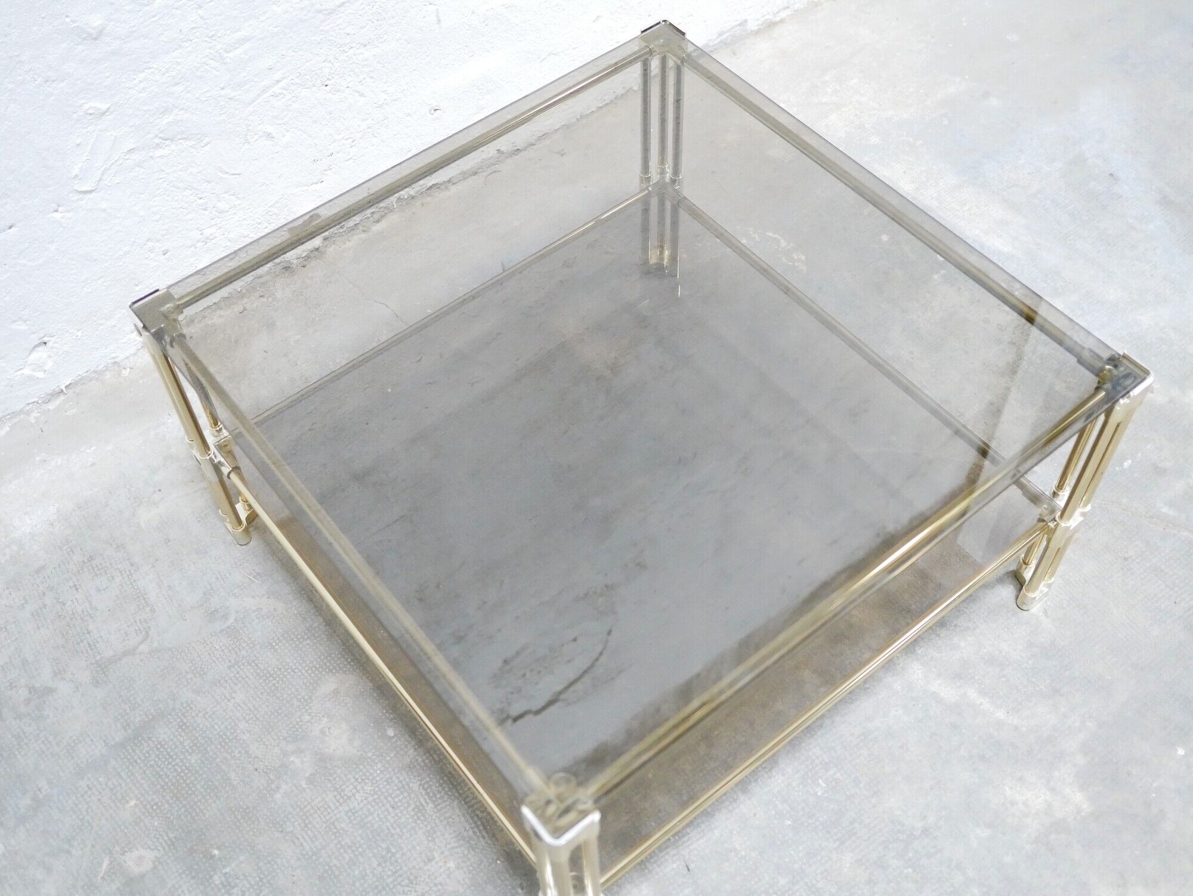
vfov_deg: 36.0
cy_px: 448
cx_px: 596
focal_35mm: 40
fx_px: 1379
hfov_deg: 46.8
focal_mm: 20
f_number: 1.7
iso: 3200
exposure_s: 1/40
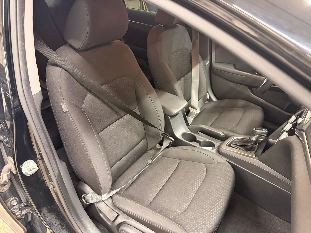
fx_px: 216
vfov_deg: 56.8
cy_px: 116
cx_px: 156
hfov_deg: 71.6
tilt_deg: -32.1
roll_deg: -0.4
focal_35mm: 24
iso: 800
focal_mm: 6.76
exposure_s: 1/40
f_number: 1.78
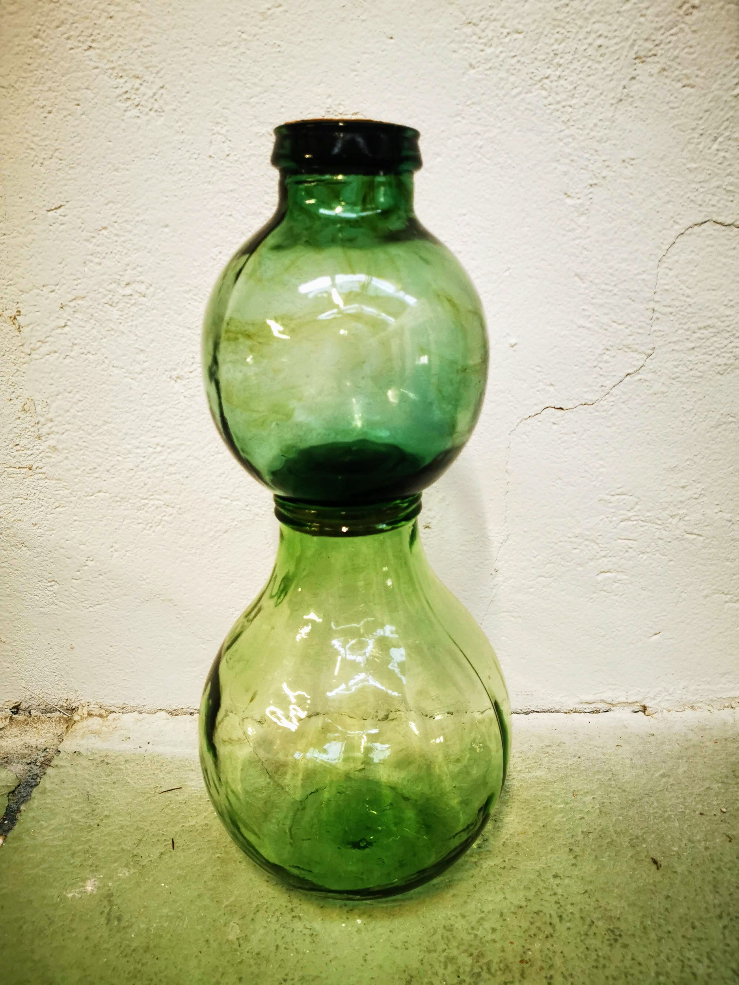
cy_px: 492
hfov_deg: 51.4
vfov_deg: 65.3
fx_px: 769
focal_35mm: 27
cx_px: 370
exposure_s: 1/50
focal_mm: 5.56
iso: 125
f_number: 1.6
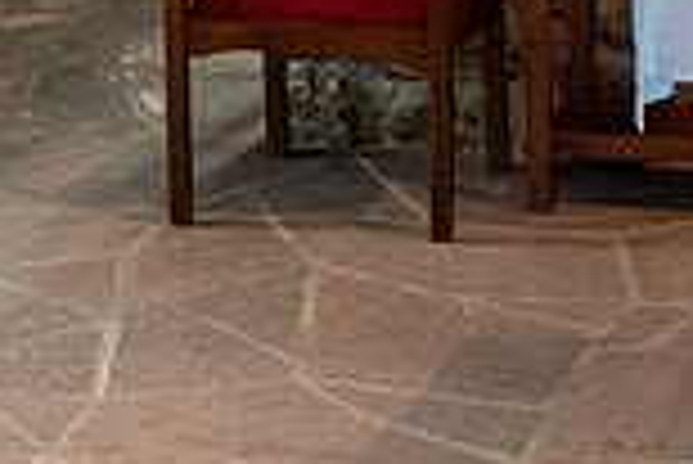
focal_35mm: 313
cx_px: 1084
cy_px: -92
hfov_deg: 6.5
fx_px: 6031
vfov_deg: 4.4
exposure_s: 1/100
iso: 1600
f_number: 3.5
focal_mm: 30.5
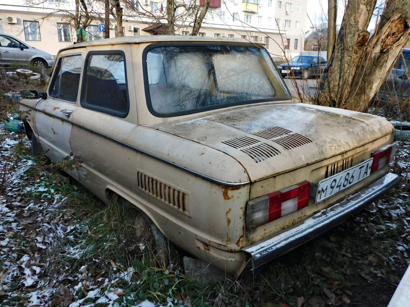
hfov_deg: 63.4
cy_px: 154
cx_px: 205
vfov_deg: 49.7
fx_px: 332
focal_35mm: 28
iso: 160
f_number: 3.5
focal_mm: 5
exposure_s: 1/250
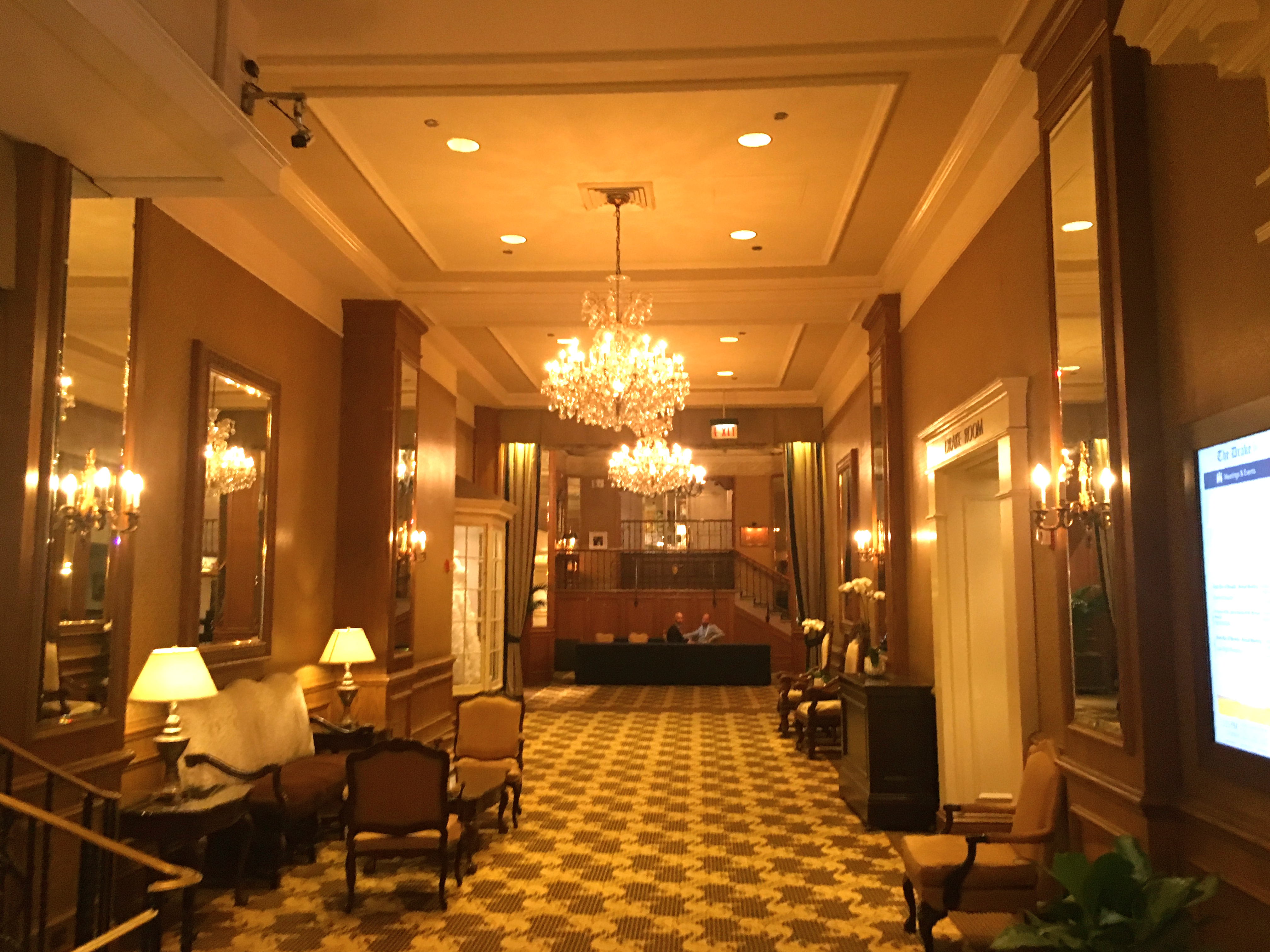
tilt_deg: +7.1
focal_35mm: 29
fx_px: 1064
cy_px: 476
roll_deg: -2.7
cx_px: 635
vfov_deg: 48.2
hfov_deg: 61.7
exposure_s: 1/15
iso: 200
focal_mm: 4.2
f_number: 2.2
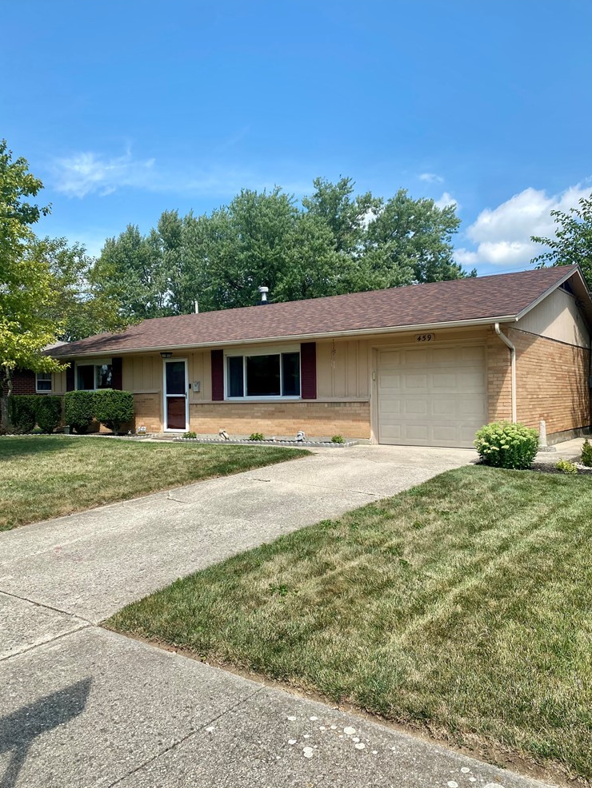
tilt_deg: -0.6
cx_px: 287
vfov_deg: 65.3
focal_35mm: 27
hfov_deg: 51.4
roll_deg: +0.0
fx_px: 615
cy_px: 400
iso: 32
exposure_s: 1/2410
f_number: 1.8
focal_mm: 4.25
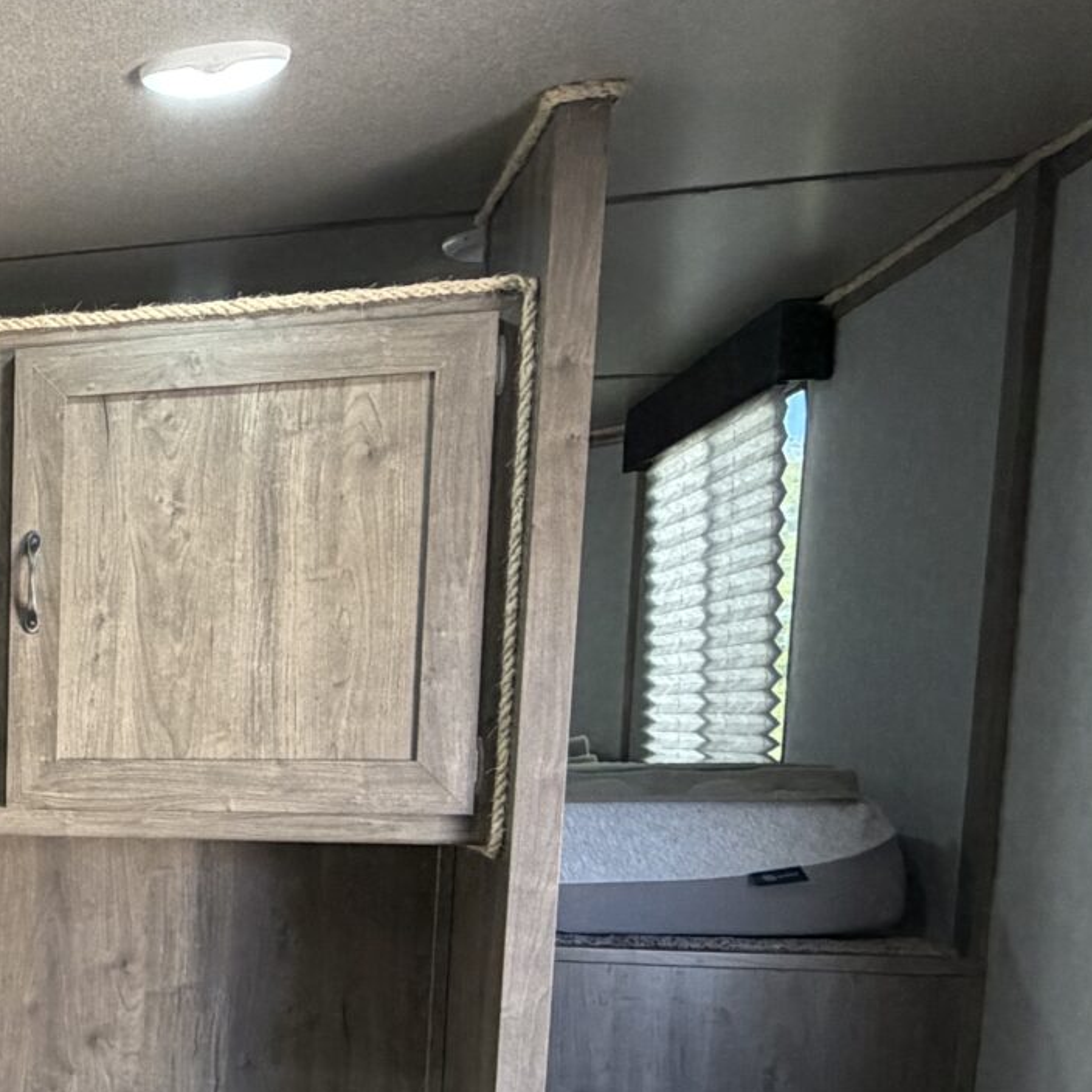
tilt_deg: -5.4
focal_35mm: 45
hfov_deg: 29.6
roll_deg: -1.3
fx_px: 1606
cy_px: 901
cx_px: -352
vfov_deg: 36.1
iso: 320
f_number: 2.2
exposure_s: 1/121
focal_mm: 2.22
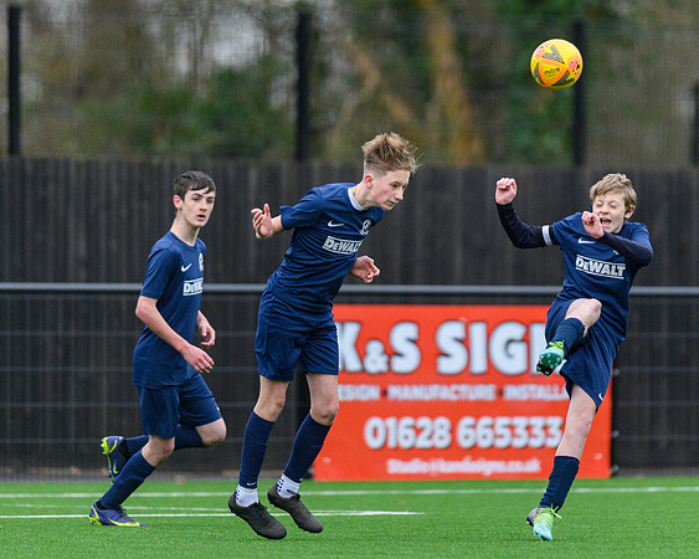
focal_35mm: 609
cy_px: 301
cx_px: 462
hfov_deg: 3.2
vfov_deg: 2.5
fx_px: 12603
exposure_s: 1/2000
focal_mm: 400
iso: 5000
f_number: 2.8
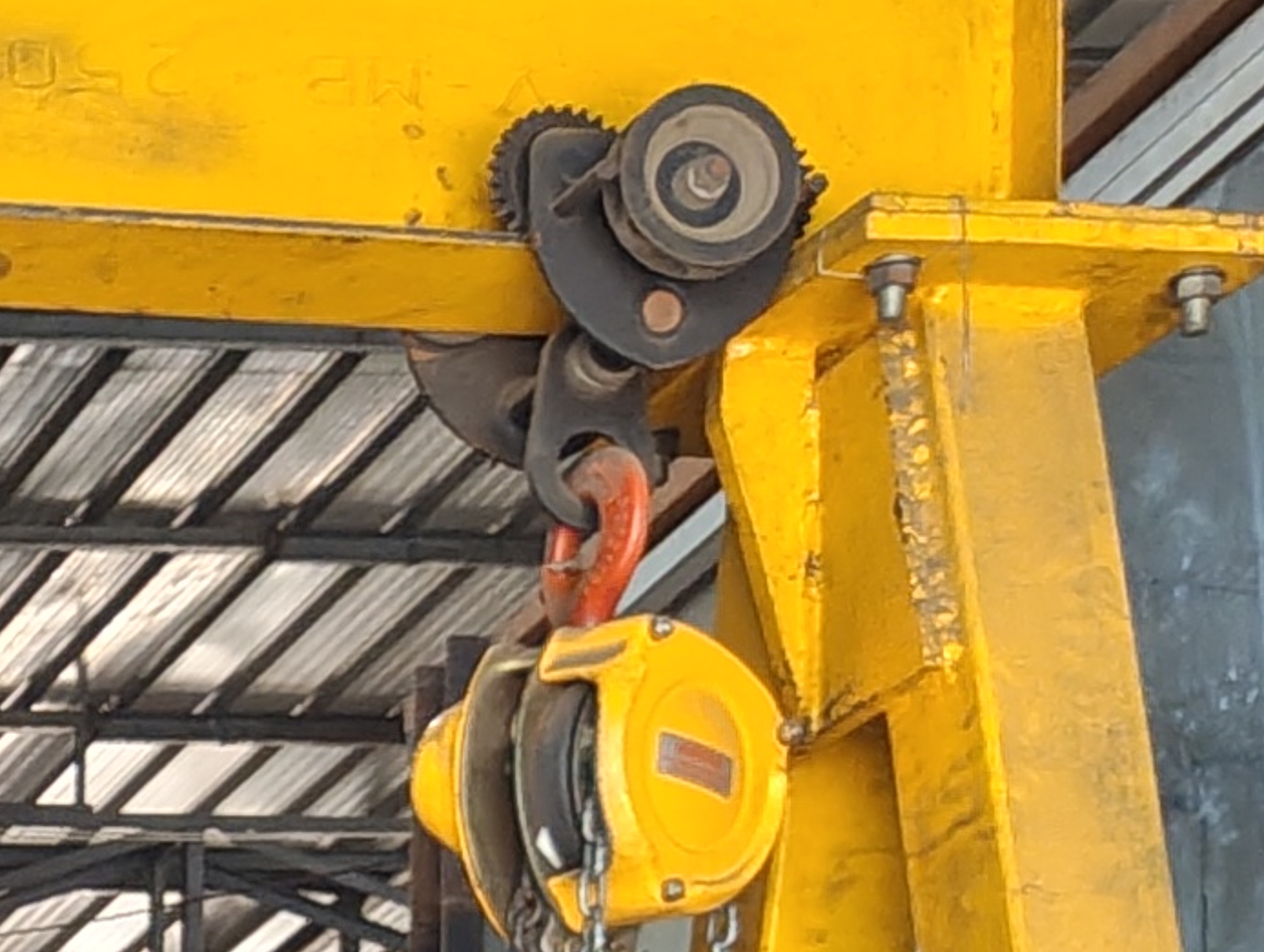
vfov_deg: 9.5
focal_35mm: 141
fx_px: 5158
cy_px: 2183
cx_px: -1790
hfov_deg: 11.5
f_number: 1.88
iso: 319
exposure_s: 1/50
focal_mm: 5.56
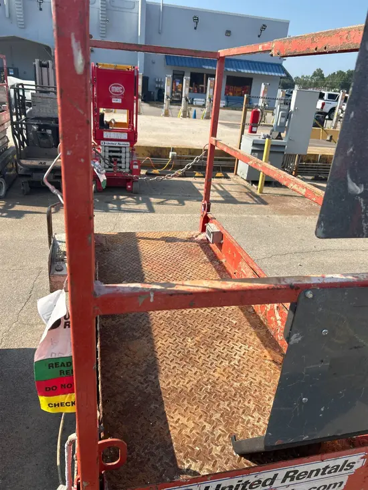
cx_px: 184
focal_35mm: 26
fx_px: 368
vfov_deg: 67.3
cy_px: 245
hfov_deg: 53.1
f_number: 1.5
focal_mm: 5.7
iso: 50
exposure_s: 1/2994
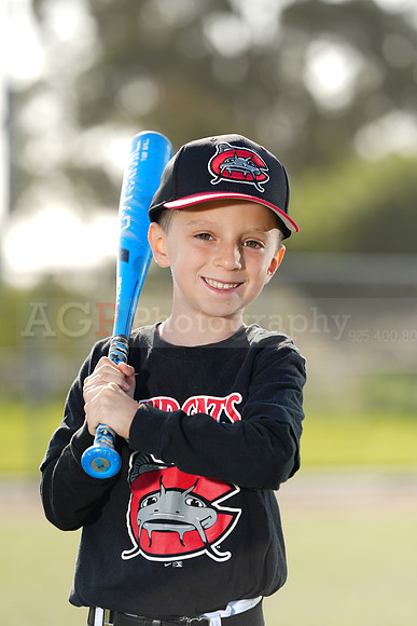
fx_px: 3473
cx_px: 208
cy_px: 313
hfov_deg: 6.9
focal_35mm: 200
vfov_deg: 10.3
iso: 64
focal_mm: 200
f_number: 4.5
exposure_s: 1/250
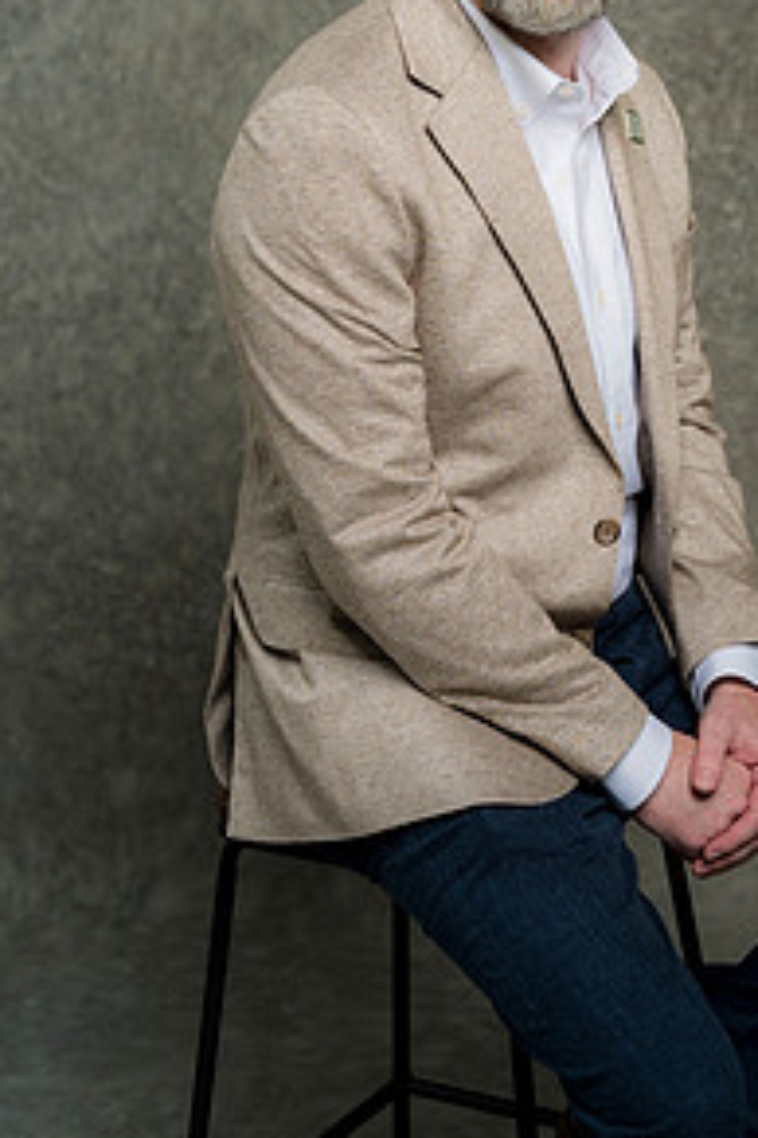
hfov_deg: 16.0
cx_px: 570
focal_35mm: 85
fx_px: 2684
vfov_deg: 23.8
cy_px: 356
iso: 125
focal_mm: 55
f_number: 4
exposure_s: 1/160
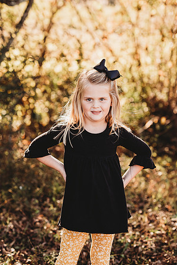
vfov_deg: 23.6
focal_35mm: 86
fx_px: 634
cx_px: 88
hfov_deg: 15.9
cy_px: 133
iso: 160
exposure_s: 1/250
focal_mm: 85
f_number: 2.8
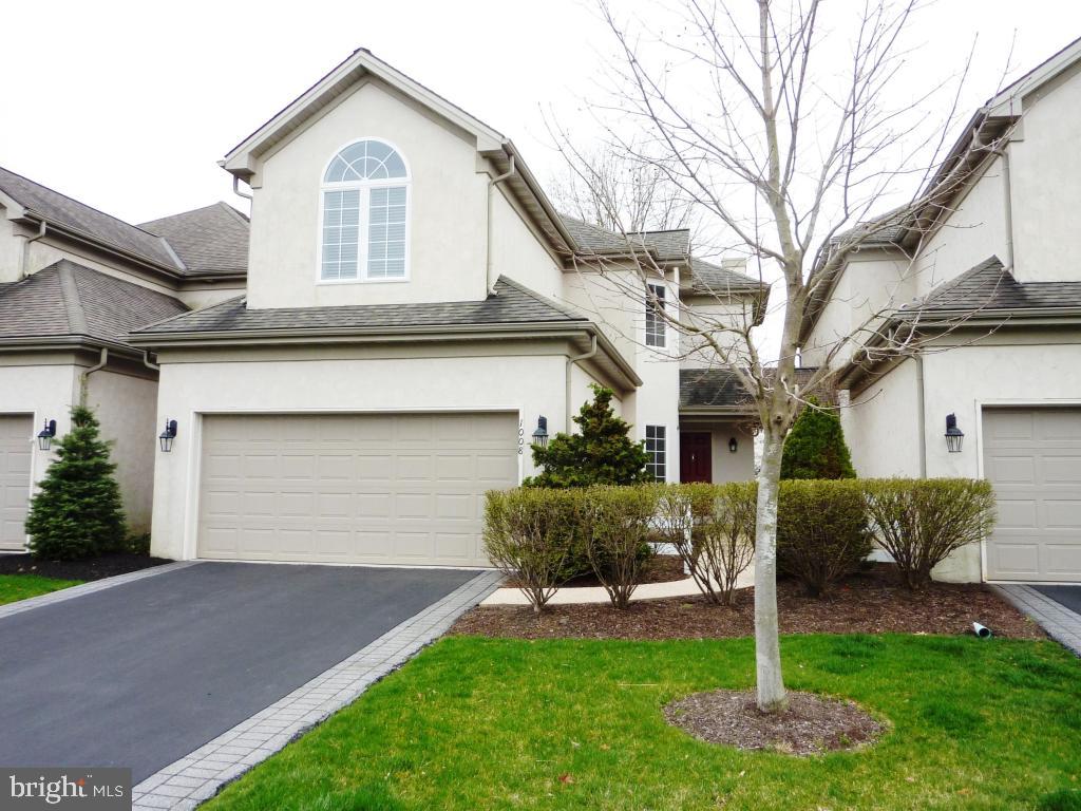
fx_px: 906
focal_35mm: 29
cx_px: 540
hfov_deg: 61.7
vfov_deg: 48.2
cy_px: 406
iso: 100
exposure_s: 1/125
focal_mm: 4.7
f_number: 3.4
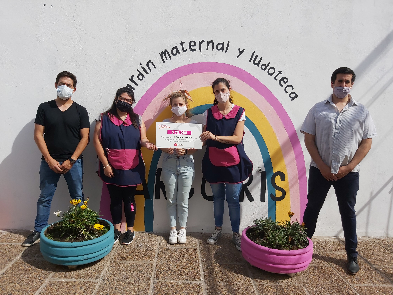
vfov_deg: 53.1
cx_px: 196
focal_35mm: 26
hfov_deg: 67.3
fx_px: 295
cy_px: 148
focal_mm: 3.92
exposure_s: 1/3007
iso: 64
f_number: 1.7
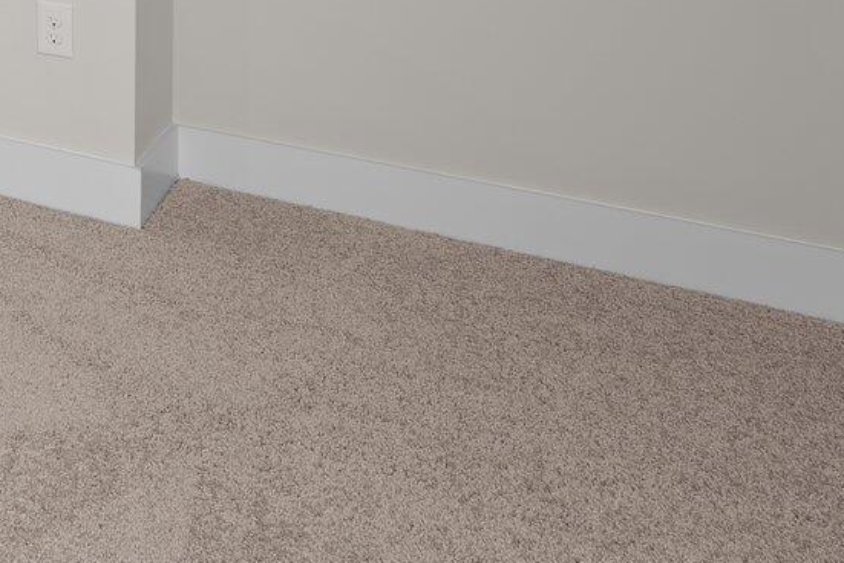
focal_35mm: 52
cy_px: -288
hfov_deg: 25.6
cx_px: -493
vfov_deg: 21.6
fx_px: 1220
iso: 200
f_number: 7.1
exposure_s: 1/10
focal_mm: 14
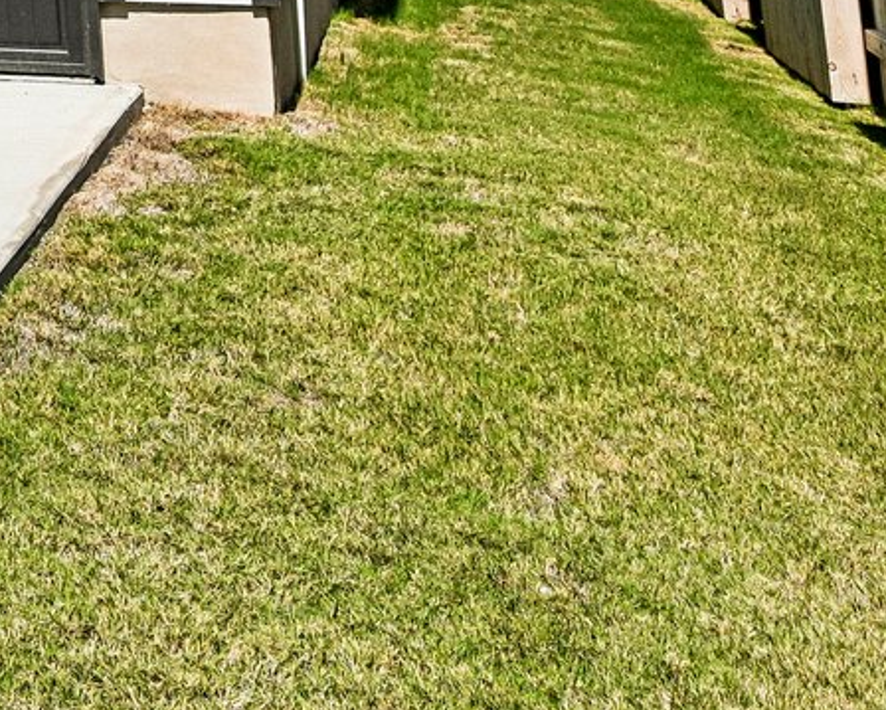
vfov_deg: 14.9
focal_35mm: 90
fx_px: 2362
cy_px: -578
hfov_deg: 15.9
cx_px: -967
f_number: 8
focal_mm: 21
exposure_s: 1/800
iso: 100
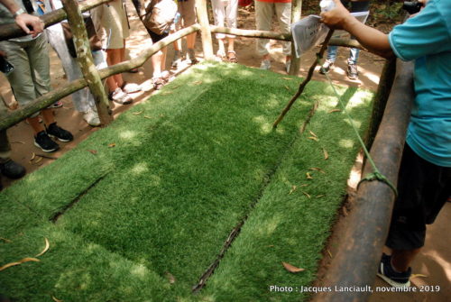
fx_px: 339
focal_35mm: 27
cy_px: 151
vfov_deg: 48.1
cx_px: 226
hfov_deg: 67.3
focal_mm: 18
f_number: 3.5
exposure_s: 1/160
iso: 1600
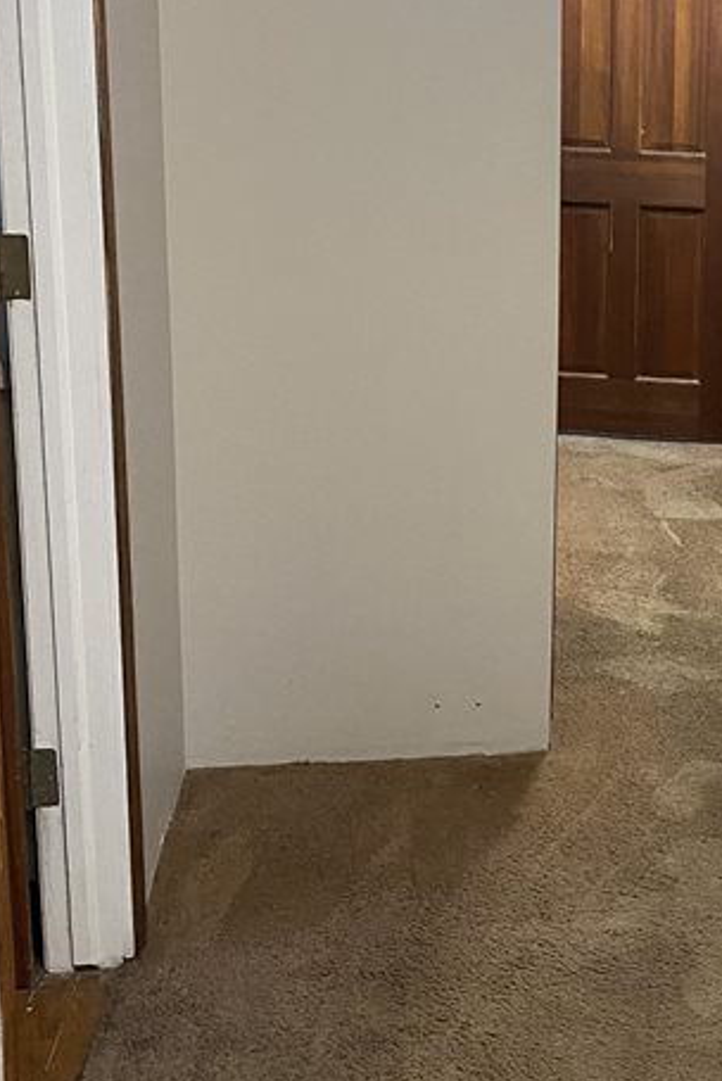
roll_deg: -2.8
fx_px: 1712
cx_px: 710
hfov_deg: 22.9
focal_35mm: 57
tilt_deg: -11.4
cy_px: 447
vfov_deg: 34.9
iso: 320
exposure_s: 1/40
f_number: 1.8
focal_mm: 4.25
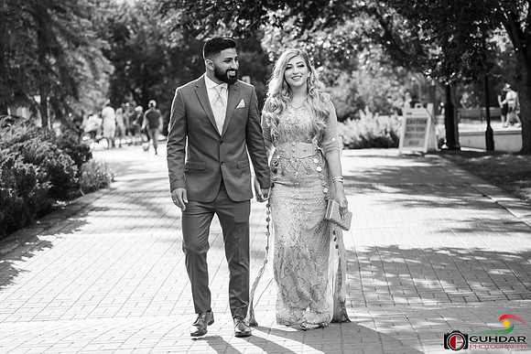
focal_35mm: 97
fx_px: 1431
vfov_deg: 14.1
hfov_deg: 21.0
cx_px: 266
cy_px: 177
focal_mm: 97
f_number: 4
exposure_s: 1/250
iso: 100
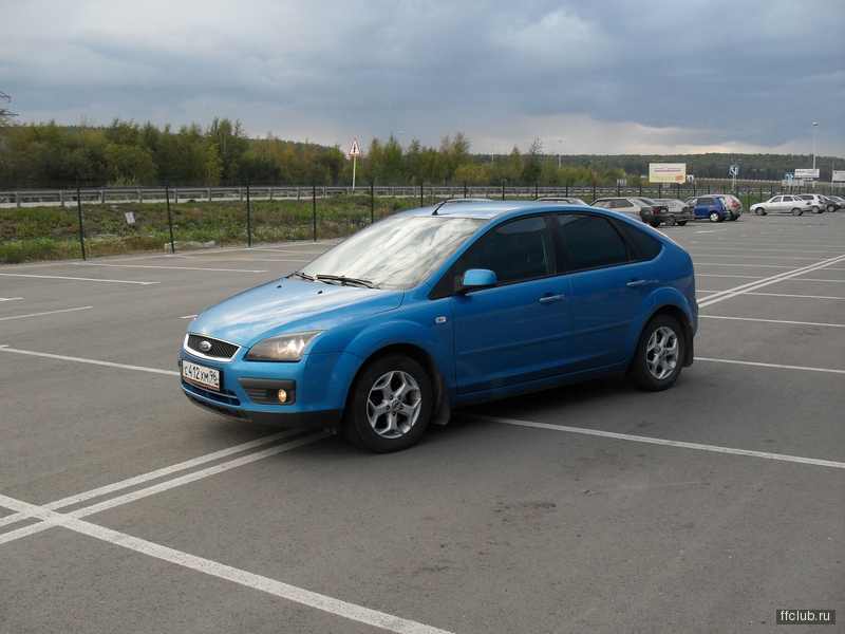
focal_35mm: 38
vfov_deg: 37.7
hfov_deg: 49.0
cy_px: 317
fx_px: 928
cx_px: 422
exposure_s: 1/250
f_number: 2.8
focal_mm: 6.3
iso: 80
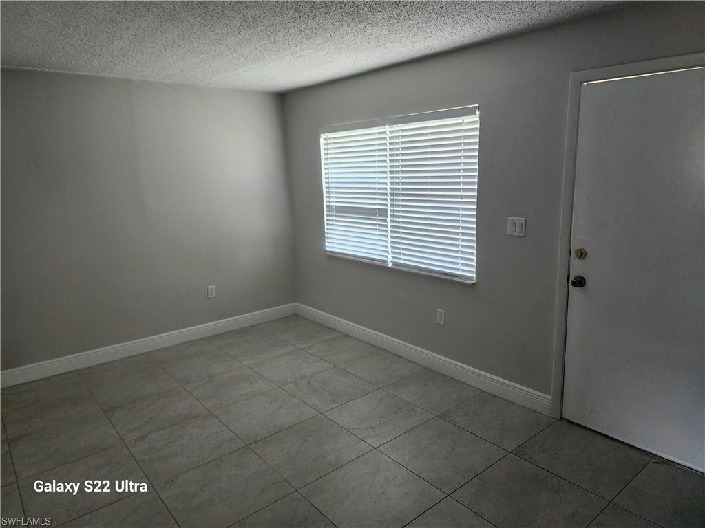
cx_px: 352
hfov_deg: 73.9
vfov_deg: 58.9
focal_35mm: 23
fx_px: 468
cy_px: 264
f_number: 1.8
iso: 500
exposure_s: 1/120
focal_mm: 6.4
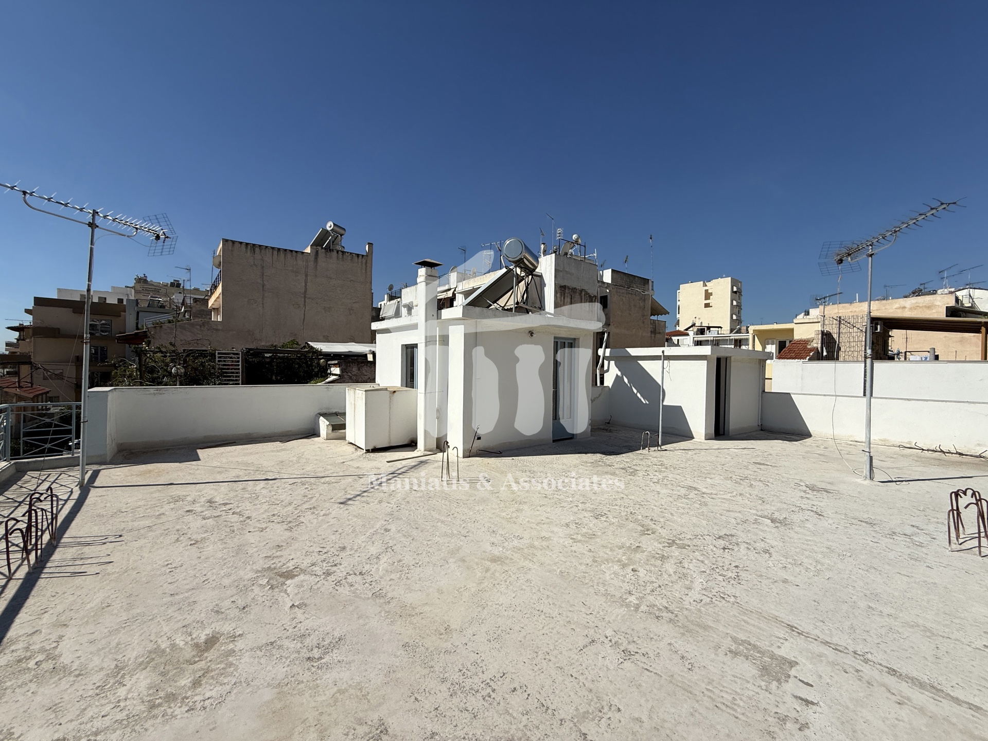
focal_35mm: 14
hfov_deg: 102.1
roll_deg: -1.4
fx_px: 400
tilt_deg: -0.7
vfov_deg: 85.7
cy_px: 370
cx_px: 494
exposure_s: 1/6173
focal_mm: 2.22
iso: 50
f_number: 2.2
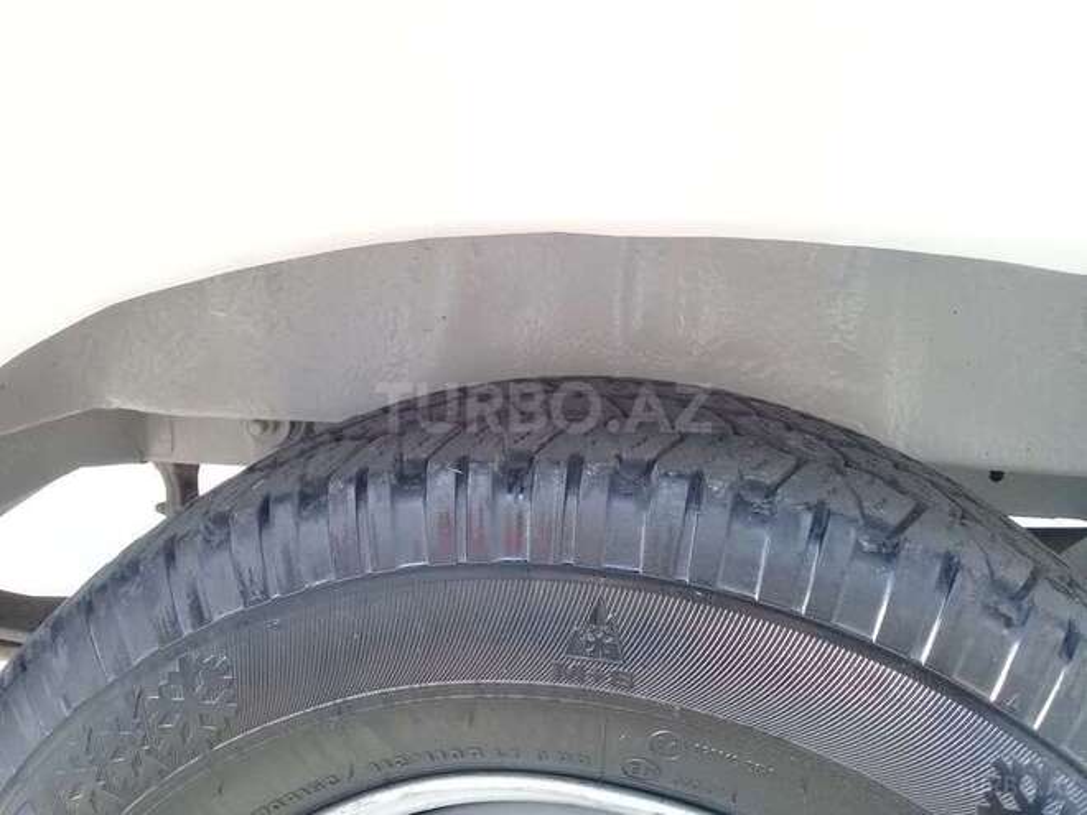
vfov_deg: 45.4
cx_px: 544
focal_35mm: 31
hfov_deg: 58.4
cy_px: 408
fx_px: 973
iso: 80
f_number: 2.2
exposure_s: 1/33
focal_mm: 3.3
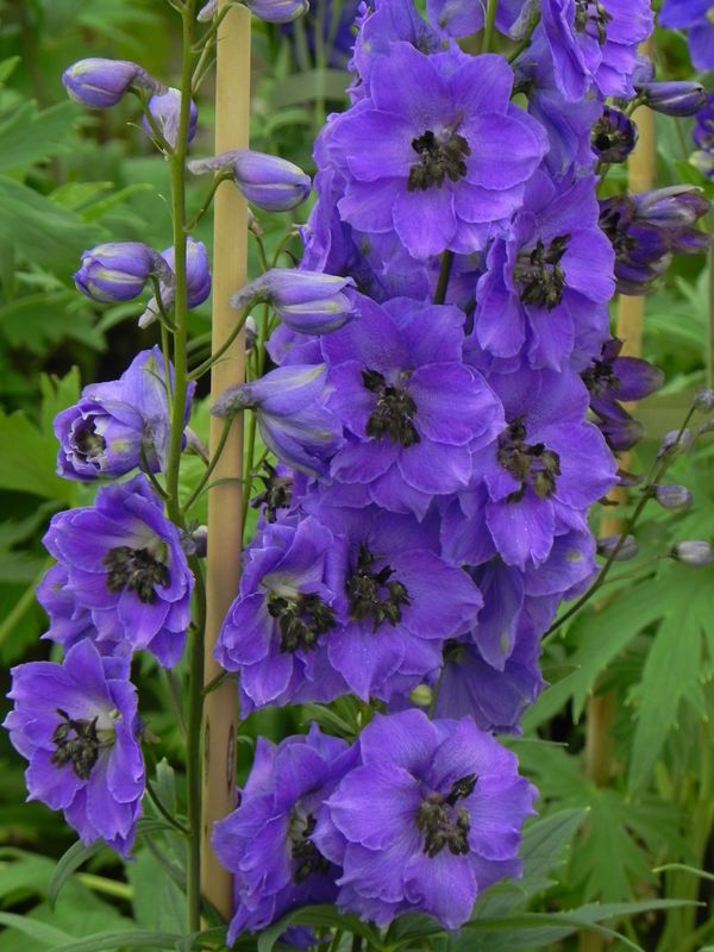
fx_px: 5060
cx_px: 357
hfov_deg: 8.1
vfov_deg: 10.7
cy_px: 476
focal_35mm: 184
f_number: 5
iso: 160
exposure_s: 1/100
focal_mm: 32.7
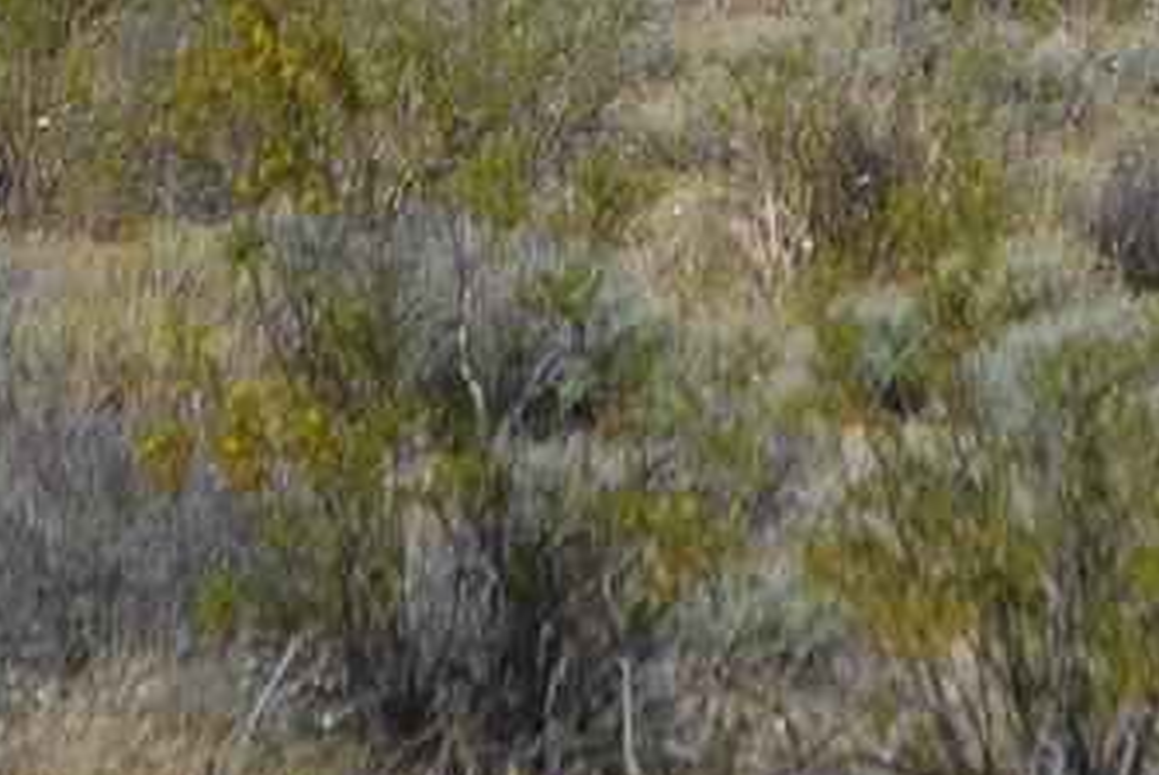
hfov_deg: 7.7
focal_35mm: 267
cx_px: 1221
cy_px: -415
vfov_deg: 5.1
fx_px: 8591
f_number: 7.1
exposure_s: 1/2000
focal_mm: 55
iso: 400
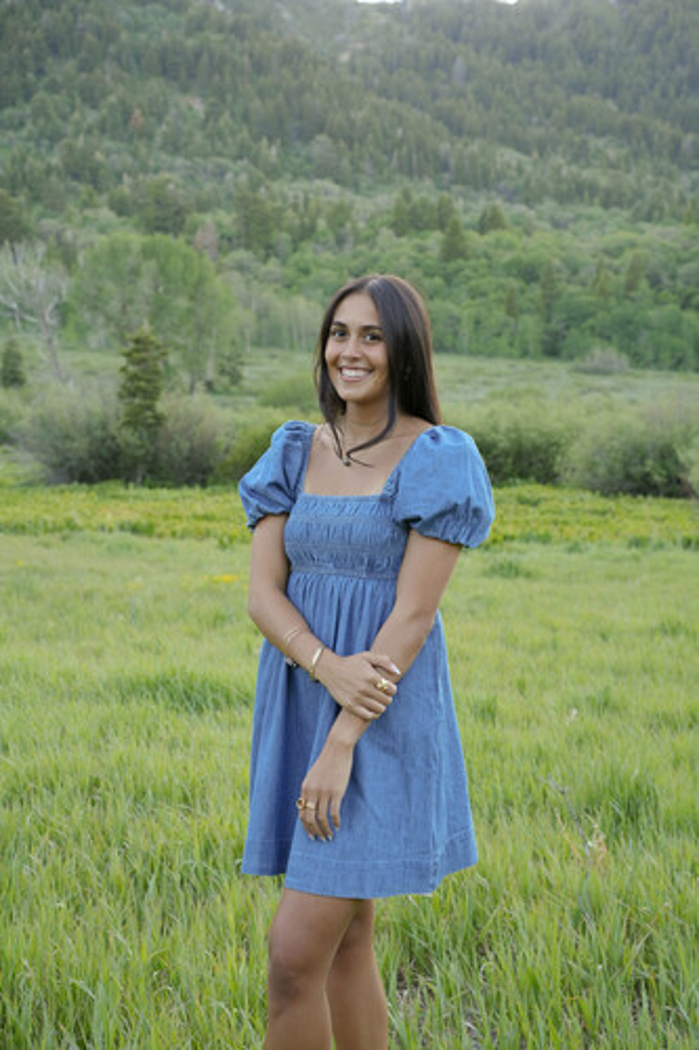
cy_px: 525
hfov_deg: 24.6
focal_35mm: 55
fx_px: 1603
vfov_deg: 36.3
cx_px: 350
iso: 250
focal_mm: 55
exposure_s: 1/100
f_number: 5.6
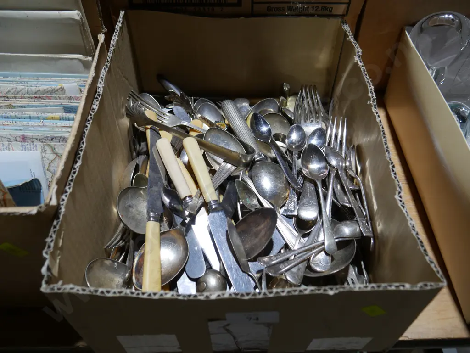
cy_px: 176
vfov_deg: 46.8
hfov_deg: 59.9
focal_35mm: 30
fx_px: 408
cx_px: 235
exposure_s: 1/80
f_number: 4
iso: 200
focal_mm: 15
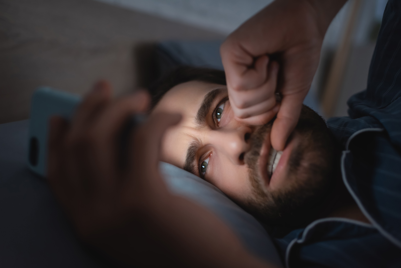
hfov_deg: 54.4
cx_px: 200
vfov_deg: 37.9
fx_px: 390
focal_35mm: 35
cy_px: 134
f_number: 2
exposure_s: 1/80
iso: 400
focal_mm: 35
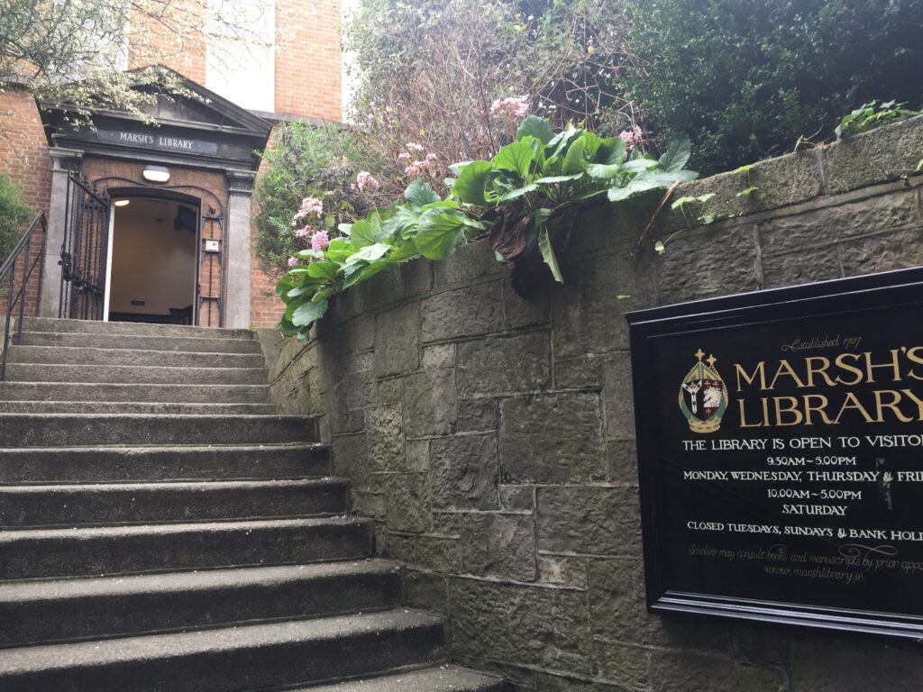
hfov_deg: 61.7
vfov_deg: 48.2
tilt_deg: +10.2
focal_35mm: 29
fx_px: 773
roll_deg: -0.1
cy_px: 346
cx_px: 462
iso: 40
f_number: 2.2
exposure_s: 1/50
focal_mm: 4.15
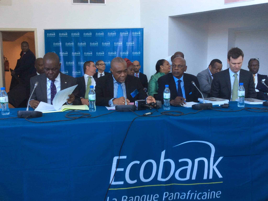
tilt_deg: -7.5
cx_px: 134
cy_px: 100
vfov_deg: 44.1
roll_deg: +3.0
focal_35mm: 32
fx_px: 247
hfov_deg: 56.9
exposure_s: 1/25
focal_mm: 3.3
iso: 50
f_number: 2.4
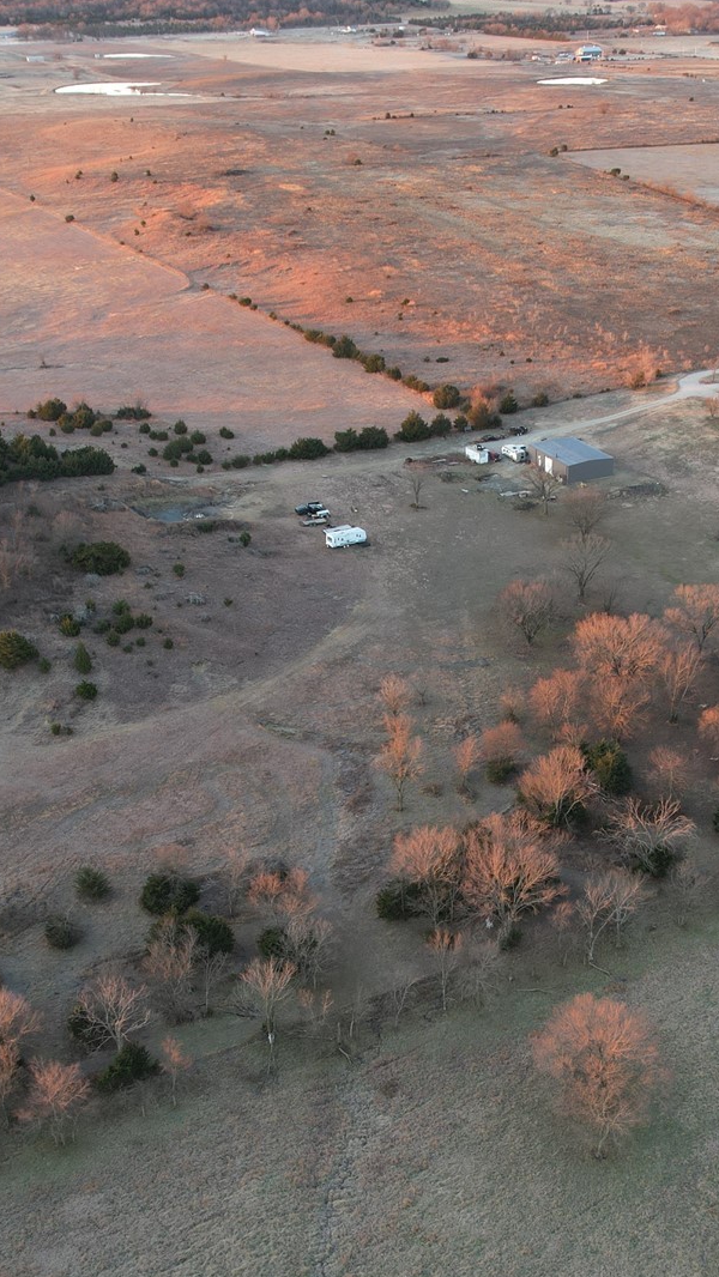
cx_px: 507
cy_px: 741
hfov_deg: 26.9
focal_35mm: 44
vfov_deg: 46.2
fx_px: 1491
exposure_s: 1/30
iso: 100
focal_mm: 8.38
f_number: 2.8
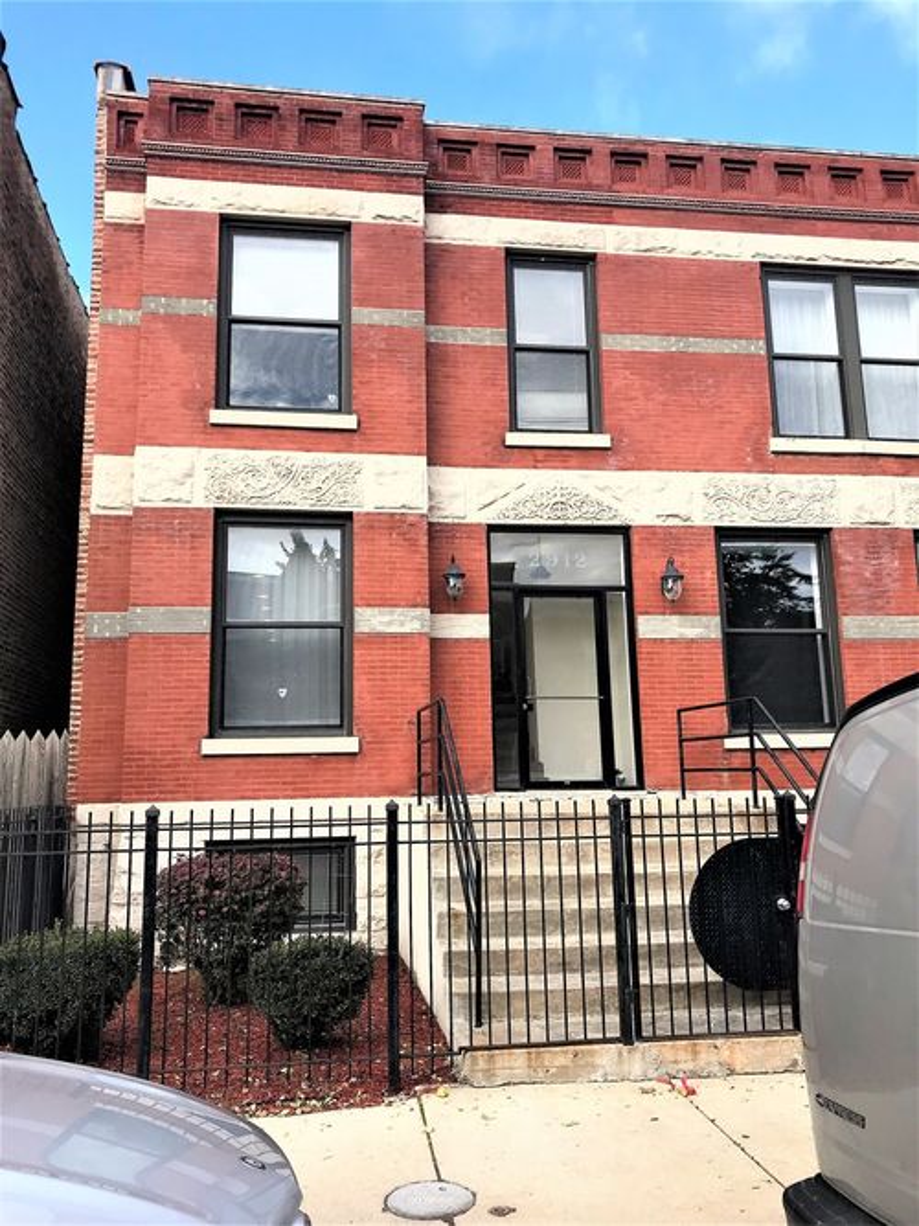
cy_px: 613
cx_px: 460
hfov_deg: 49.7
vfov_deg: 63.5
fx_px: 991
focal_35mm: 28
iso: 20
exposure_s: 1/736
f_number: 1.8
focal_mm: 3.99
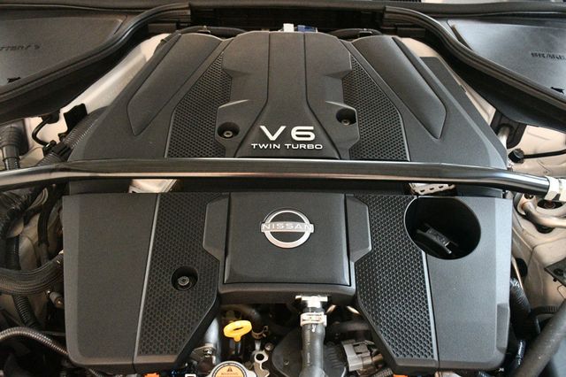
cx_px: 283
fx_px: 534
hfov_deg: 55.8
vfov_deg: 38.8
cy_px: 188
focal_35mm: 34
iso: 9000
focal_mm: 23
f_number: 3.8
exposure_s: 1/60
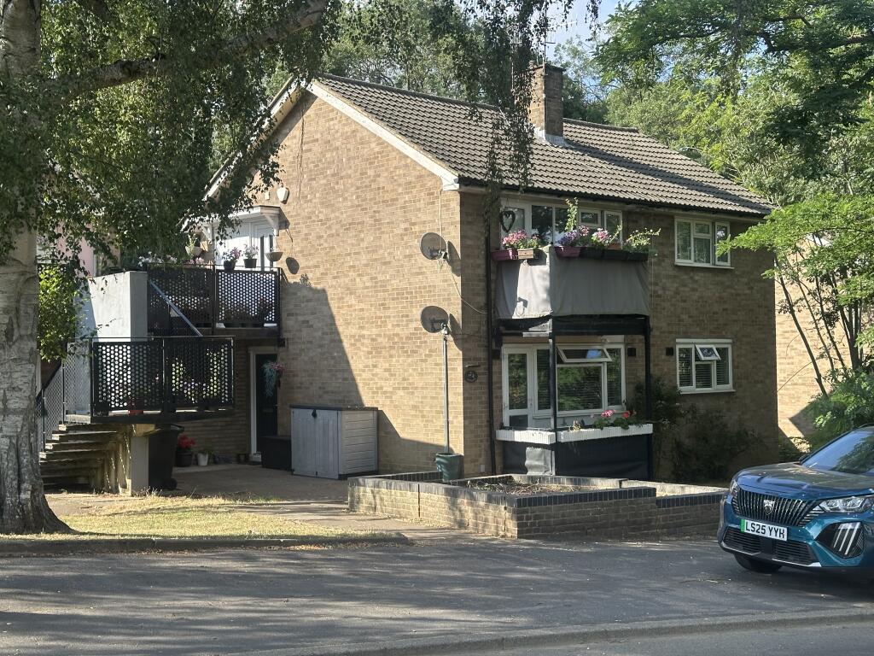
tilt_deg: +1.3
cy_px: 328
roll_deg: +1.5
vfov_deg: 30.3
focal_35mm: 48
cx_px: 437
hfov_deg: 39.7
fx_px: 1212
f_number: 1.78
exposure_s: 1/1305
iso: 64
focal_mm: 6.86
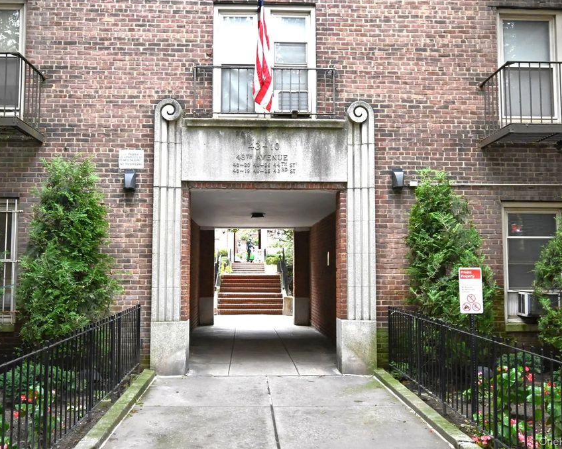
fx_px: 565
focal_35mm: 34
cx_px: 267
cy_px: 224
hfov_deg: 52.8
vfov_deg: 43.3
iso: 1600
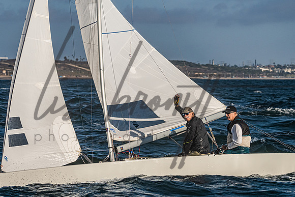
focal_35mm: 178
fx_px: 1460
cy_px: 91
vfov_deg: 7.7
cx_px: 139
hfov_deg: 11.5
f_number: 6.3
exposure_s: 1/5000
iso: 400
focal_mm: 135
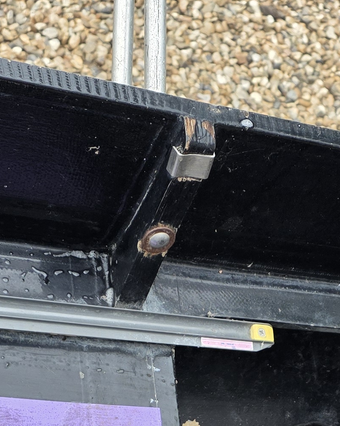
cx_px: 224
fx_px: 1132
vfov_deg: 20.0
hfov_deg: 17.0
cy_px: 507
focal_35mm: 90
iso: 40
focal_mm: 6.3
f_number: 1.7
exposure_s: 1/180
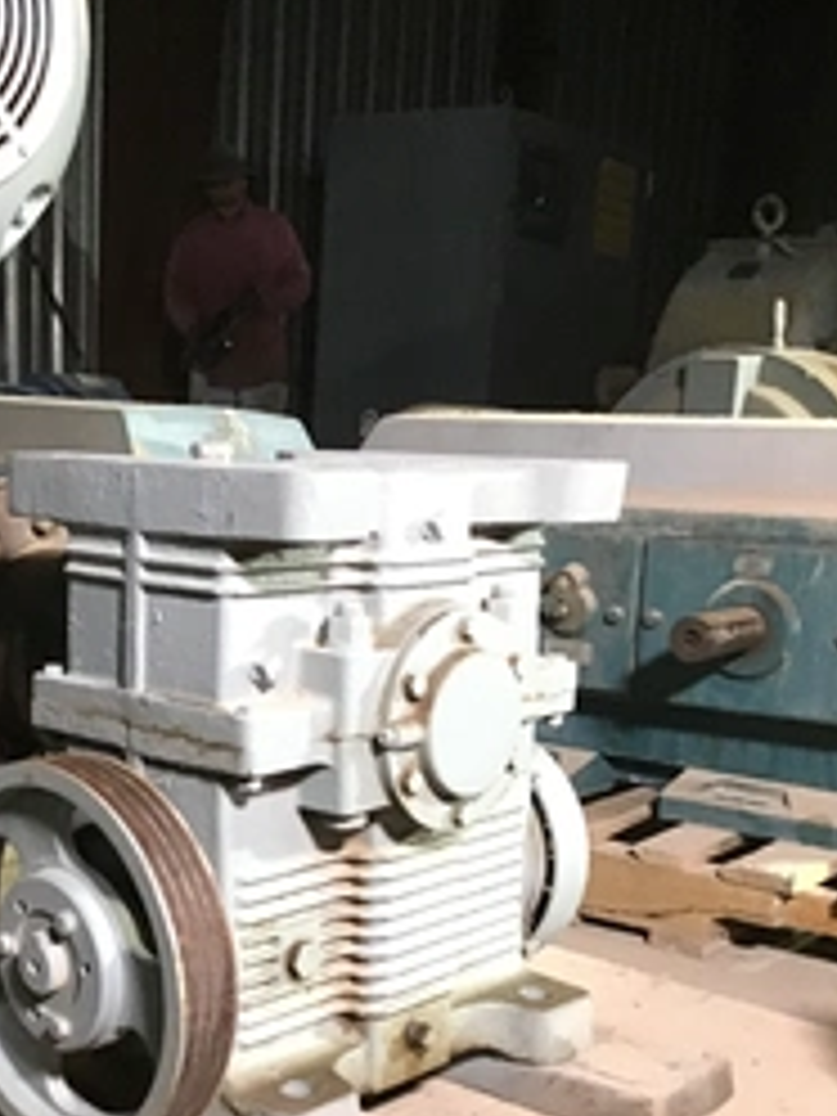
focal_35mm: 50
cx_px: 261
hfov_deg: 28.9
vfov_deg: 37.6
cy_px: 774
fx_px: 1612
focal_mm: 3.3
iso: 160
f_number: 2.4
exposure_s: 1/30
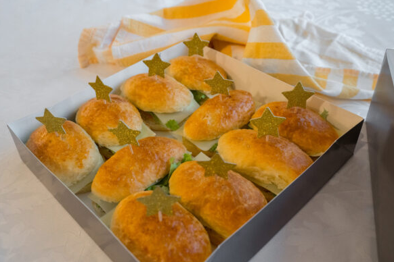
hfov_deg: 55.8
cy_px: 133
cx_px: 201
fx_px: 372
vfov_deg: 38.9
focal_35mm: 34
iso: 2500
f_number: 6.3
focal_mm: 33
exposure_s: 1/100
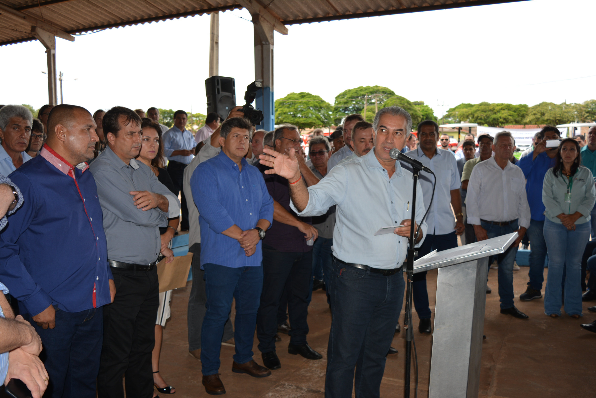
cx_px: 298
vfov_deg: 38.4
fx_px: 572
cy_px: 199
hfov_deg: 55.1
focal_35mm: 34
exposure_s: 1/200
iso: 100
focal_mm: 23
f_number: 5
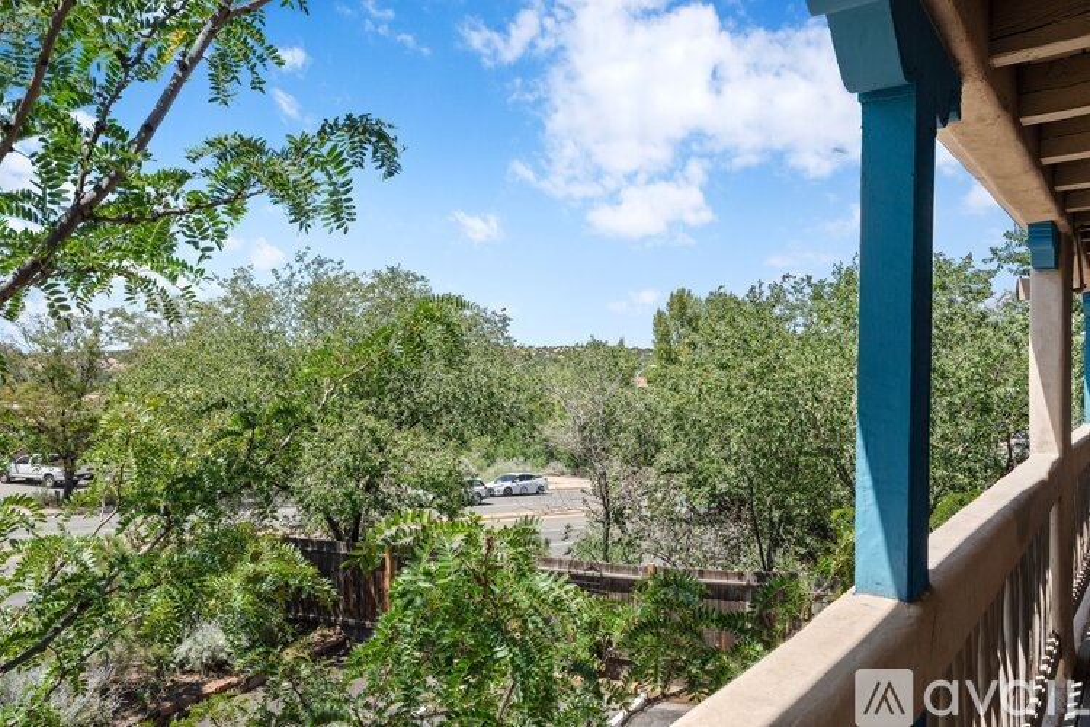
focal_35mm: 30
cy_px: 364
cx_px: 545
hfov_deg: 61.9
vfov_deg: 43.6
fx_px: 908
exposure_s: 1/250
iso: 400
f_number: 9
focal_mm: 30
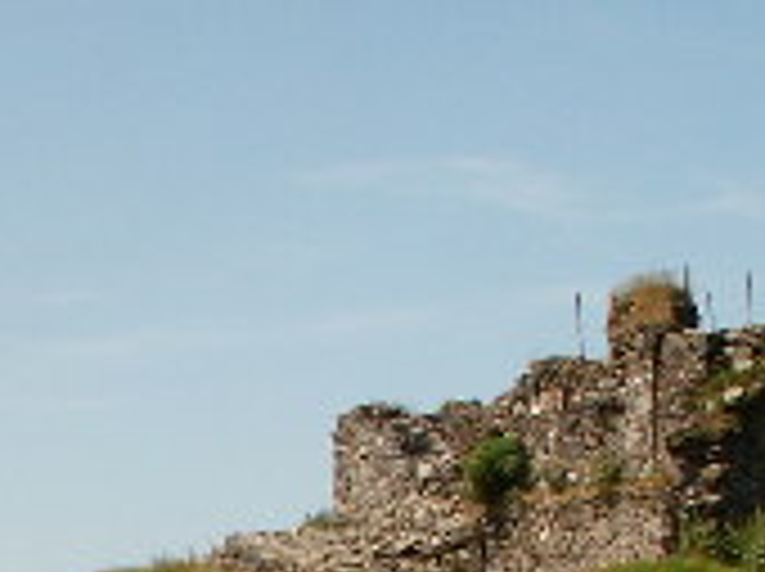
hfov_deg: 14.8
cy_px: 973
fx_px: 2913
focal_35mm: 132
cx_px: 68
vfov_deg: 10.6
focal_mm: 5.86
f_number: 8
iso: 50
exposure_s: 1/160
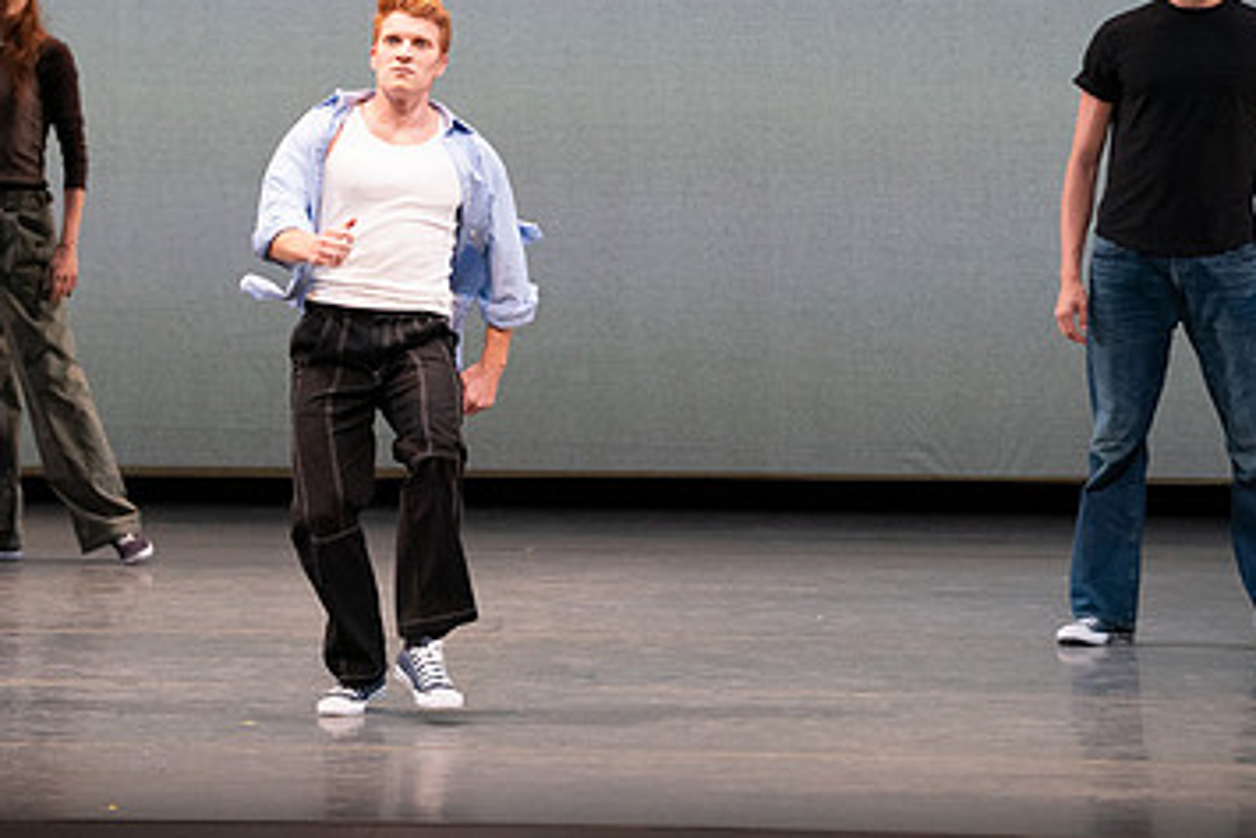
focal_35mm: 327
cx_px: 287
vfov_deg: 4.2
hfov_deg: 6.3
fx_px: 11413
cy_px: 242
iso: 6400
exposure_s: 1/500
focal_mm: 200
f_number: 7.1
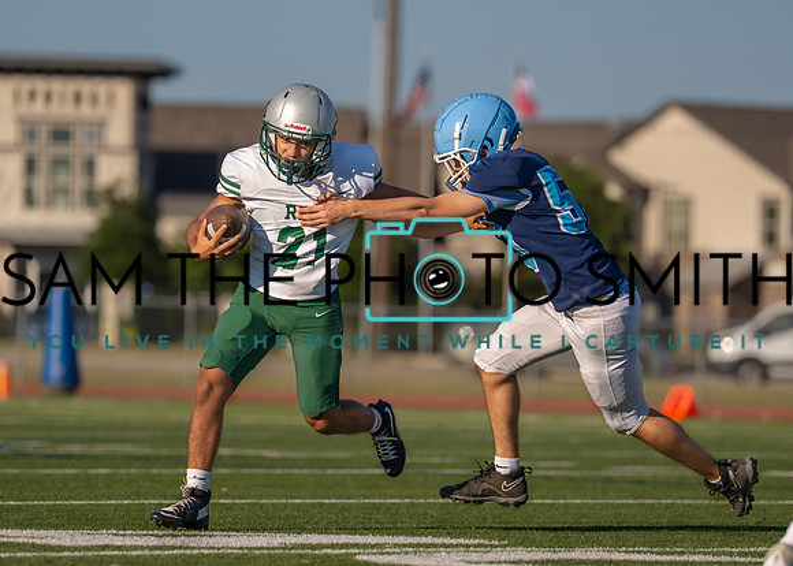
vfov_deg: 4.8
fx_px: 6709
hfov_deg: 6.8
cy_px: 302
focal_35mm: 298
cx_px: 374
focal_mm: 178
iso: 250
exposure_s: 1/6400
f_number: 2.8
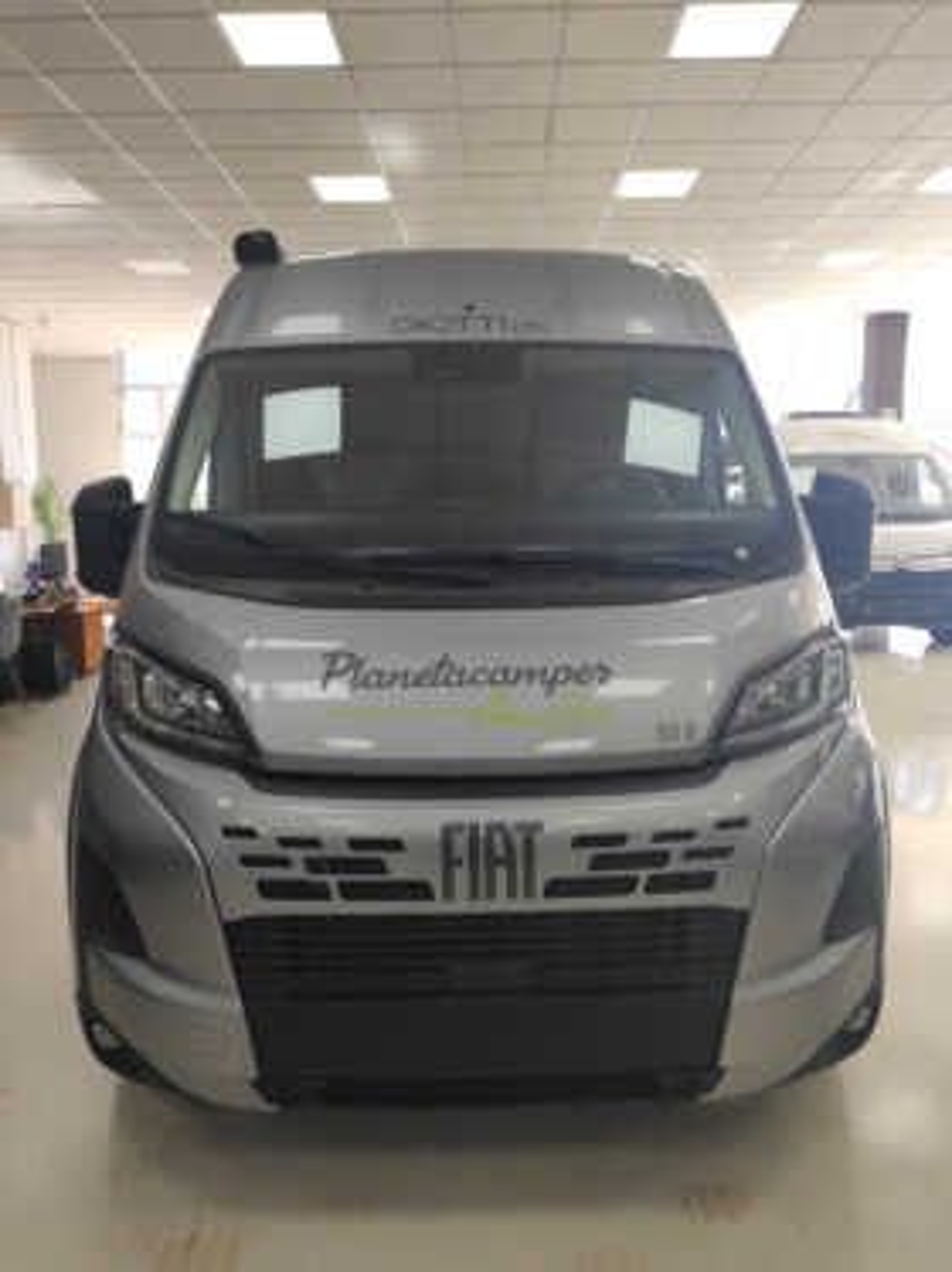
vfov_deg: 69.4
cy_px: 636
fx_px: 918
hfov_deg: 54.8
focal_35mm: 25
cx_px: 476
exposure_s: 1/103
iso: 100
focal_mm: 5.43
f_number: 1.89
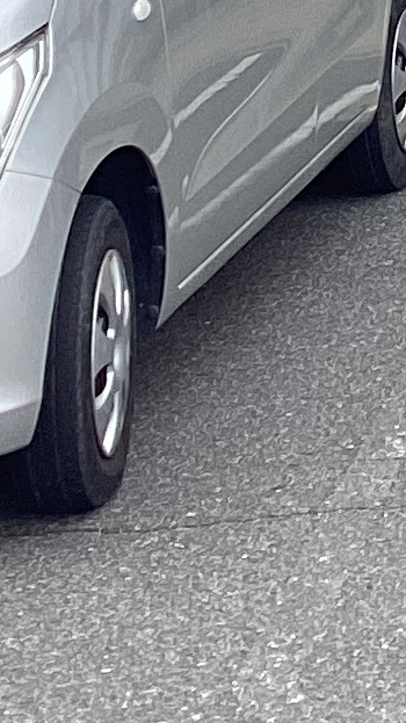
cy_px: -447
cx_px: 1116
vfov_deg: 11.5
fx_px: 3391
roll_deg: +0.9
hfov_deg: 6.4
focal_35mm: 177
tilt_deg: +0.0
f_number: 2.4
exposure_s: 1/359
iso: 25
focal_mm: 3.3
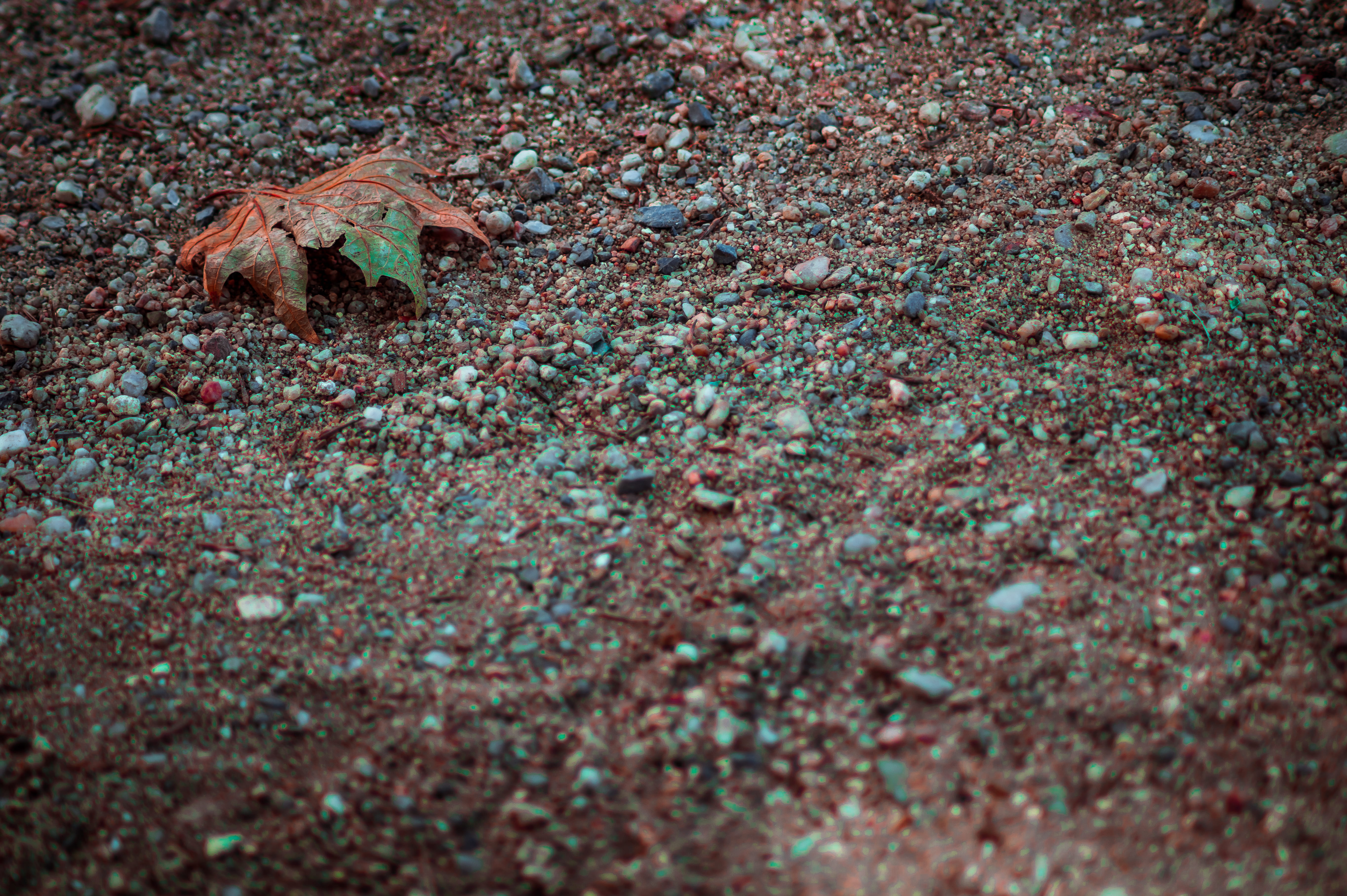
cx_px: 674
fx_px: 4207
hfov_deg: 18.2
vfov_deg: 12.2
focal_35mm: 112
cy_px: 448
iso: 100
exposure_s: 1/200
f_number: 4
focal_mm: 75
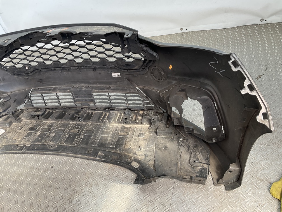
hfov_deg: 61.7
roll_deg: +14.7
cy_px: 106
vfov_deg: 48.2
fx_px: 236
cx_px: 141
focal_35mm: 29
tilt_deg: -39.2
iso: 20
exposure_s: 1/100
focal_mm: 3
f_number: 1.8
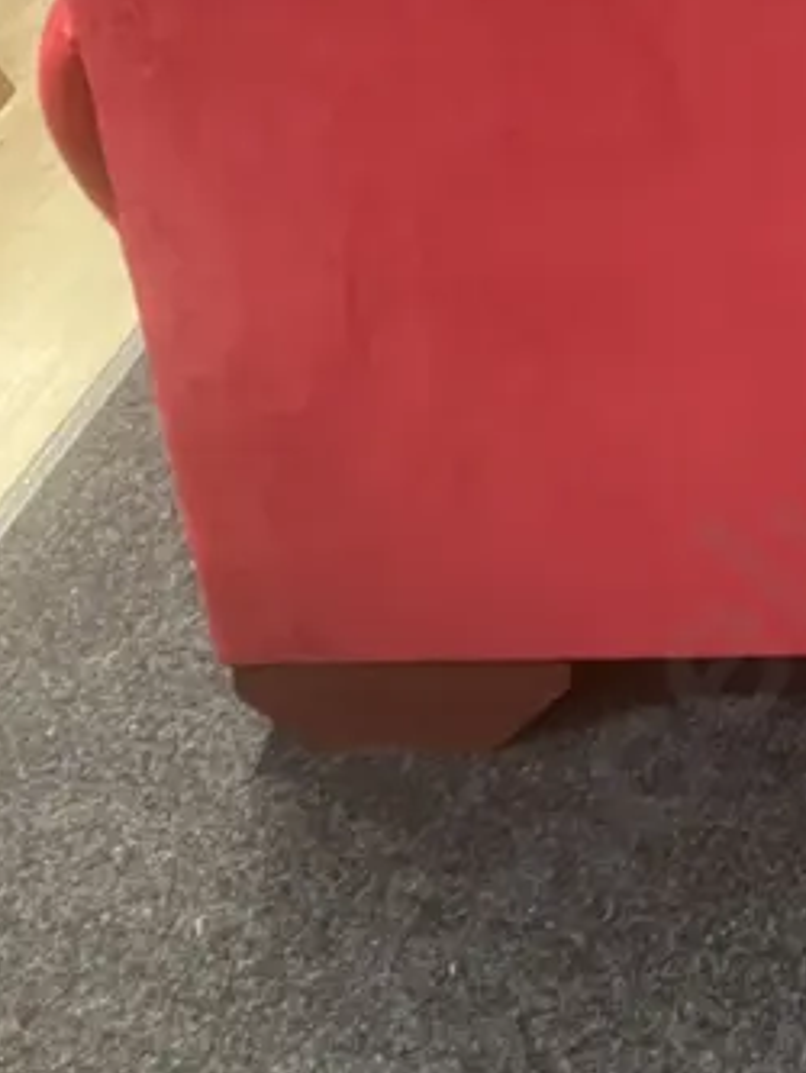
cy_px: 148
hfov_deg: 16.1
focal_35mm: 86
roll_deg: -0.2
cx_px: 1112
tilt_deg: -21.1
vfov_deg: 22.3
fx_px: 2668
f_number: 1.8
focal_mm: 3.99
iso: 400
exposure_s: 1/33
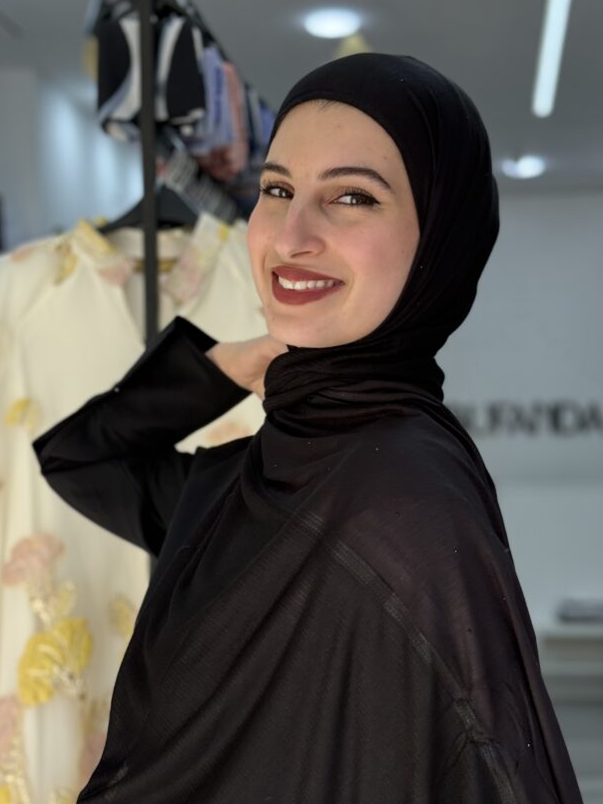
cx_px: 301
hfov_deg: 24.0
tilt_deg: -1.3
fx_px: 1418
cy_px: 506
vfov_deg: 31.5
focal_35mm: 61
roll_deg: -0.4
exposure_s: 1/490
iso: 64
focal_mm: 6.76
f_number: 1.78
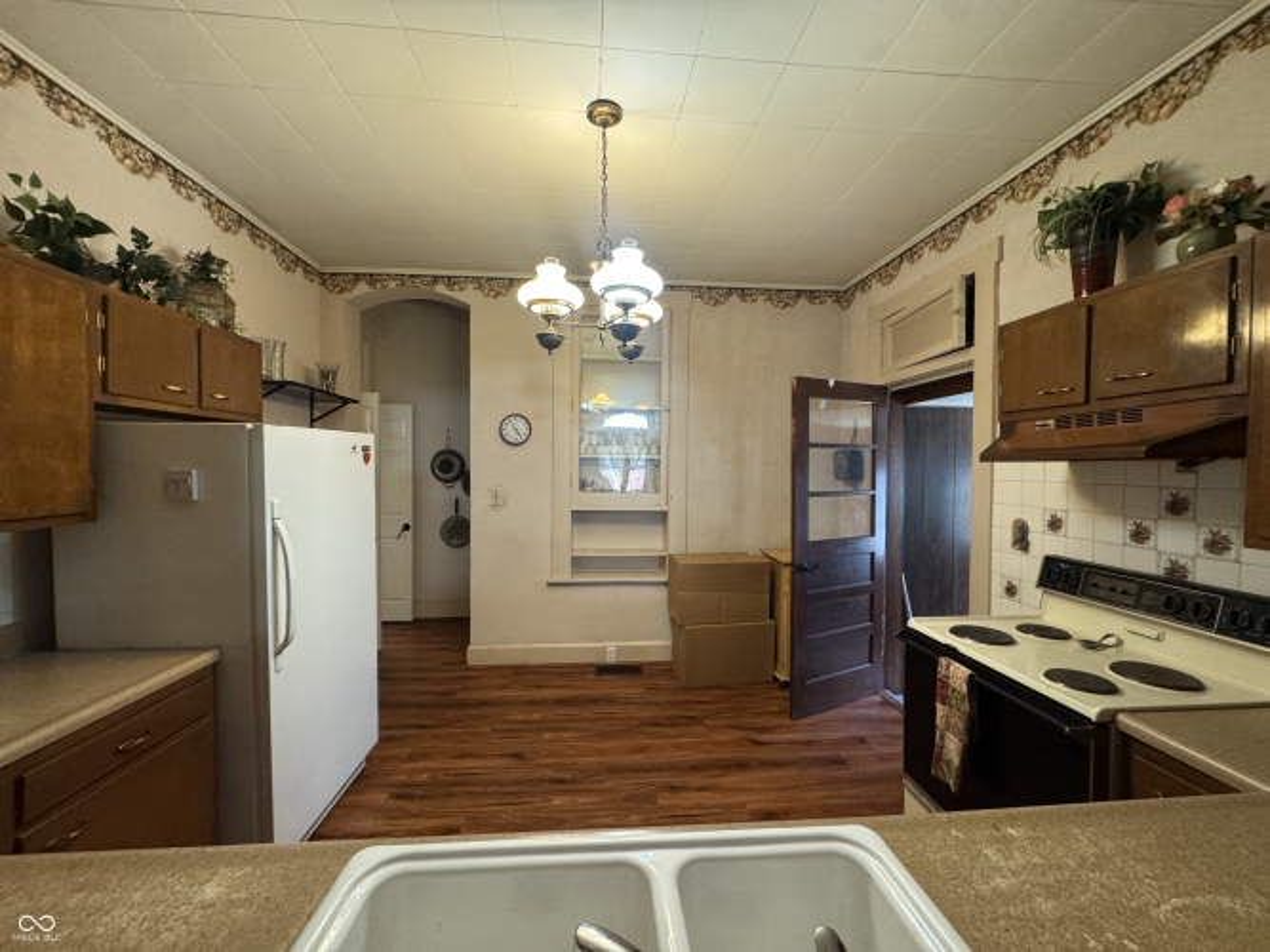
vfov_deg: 85.7
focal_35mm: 14
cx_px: 635
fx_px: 514
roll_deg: -1.1
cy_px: 476
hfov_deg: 102.1
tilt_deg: -1.4
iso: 500
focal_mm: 2.22
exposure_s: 1/60
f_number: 2.2
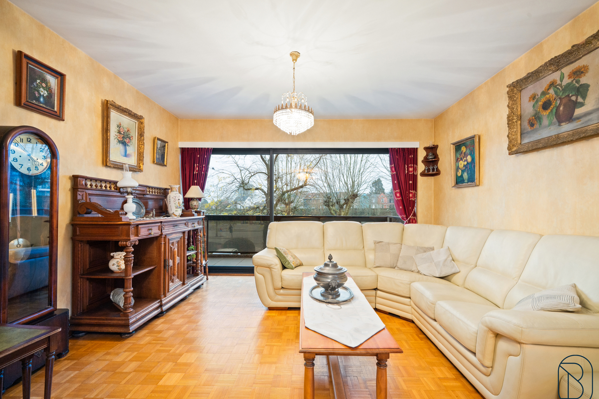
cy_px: 211
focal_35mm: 15
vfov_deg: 77.3
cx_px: 302
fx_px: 250
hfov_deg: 100.4
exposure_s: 1/1.67
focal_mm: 14
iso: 250
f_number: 11
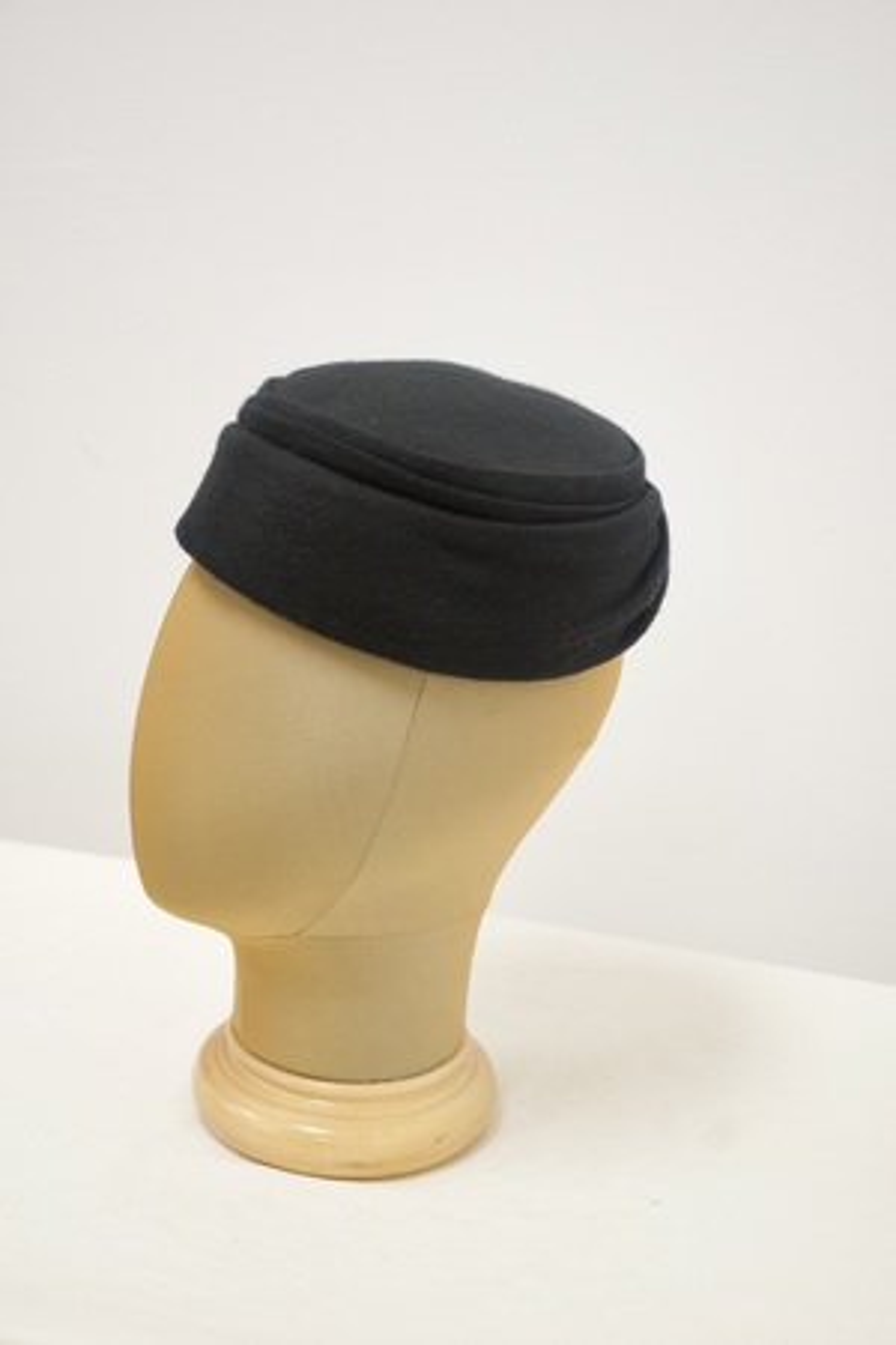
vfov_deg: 29.9
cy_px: 672
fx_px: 2520
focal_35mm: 68
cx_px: 448
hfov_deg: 20.2
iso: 1600
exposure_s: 1/60
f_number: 5.6
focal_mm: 45
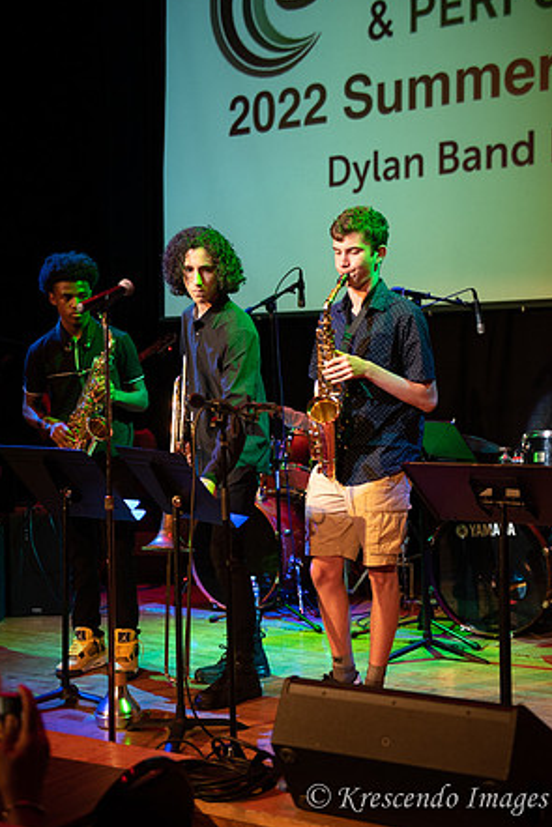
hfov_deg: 24.2
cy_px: 408
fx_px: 1287
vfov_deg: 35.6
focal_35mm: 56
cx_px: 274
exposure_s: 1/200
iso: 3200
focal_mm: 55
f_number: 2.8
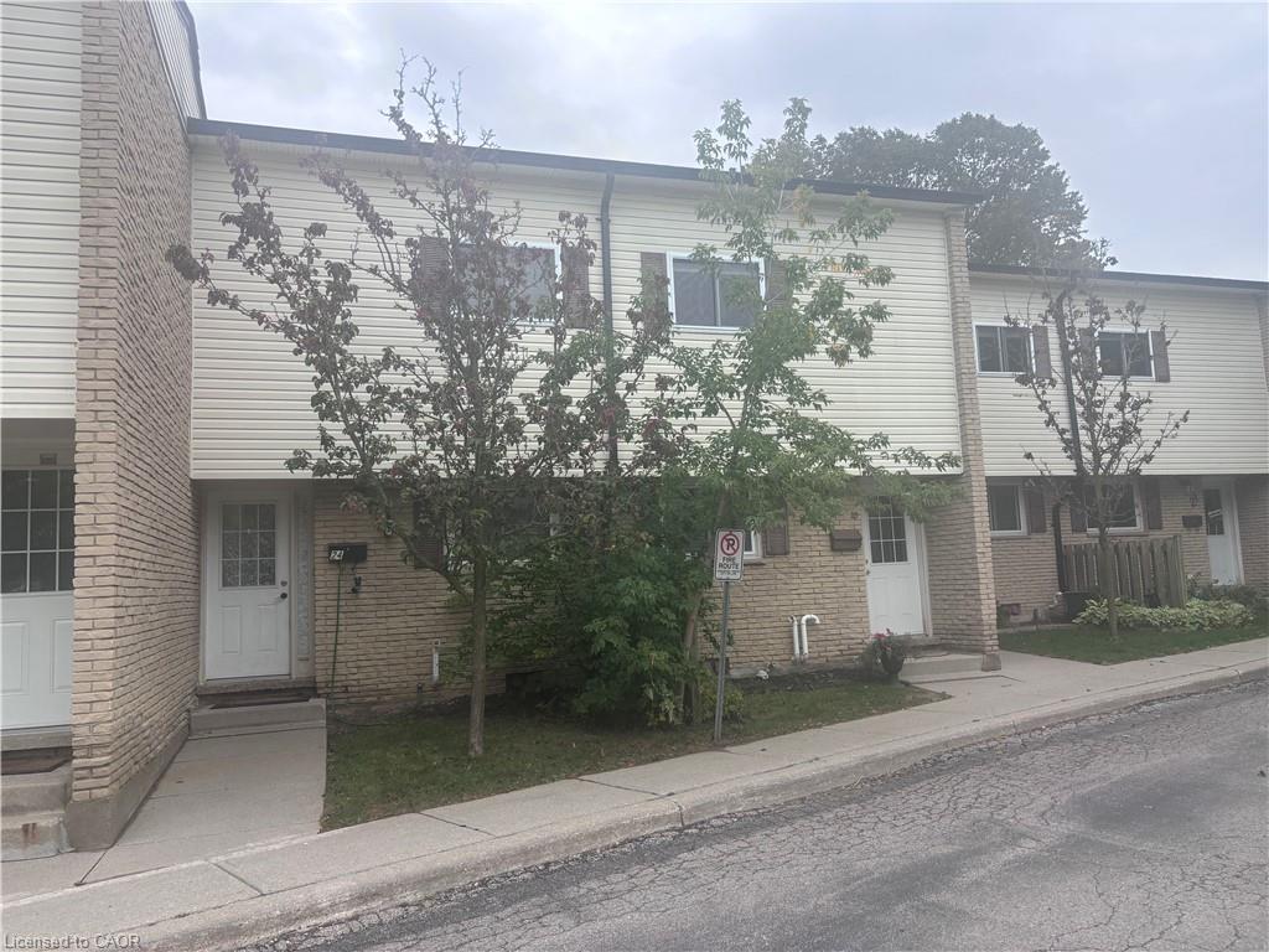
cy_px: 476
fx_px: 953
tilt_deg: +4.8
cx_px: 634
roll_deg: +2.3
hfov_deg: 67.3
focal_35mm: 26
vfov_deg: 53.1
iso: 50
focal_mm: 5.96
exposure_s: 1/943
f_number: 1.6
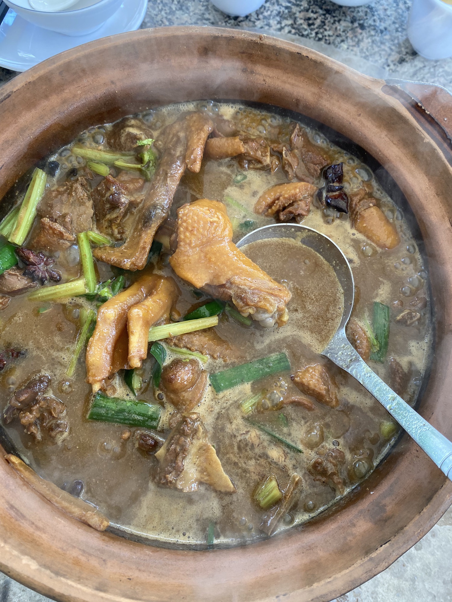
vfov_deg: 67.3
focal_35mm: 26
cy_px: 301
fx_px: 453
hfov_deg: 53.1
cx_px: 226
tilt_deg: -71.2
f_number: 1.8
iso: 100
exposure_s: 1/121
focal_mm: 4.25
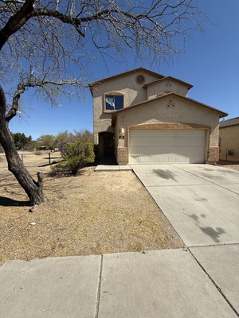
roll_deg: +0.4
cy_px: 159
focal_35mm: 14
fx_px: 129
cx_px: 120
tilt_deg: -3.7
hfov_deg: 85.7
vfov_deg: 102.1
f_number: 2.2
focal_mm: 2.22
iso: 50
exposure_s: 1/2841
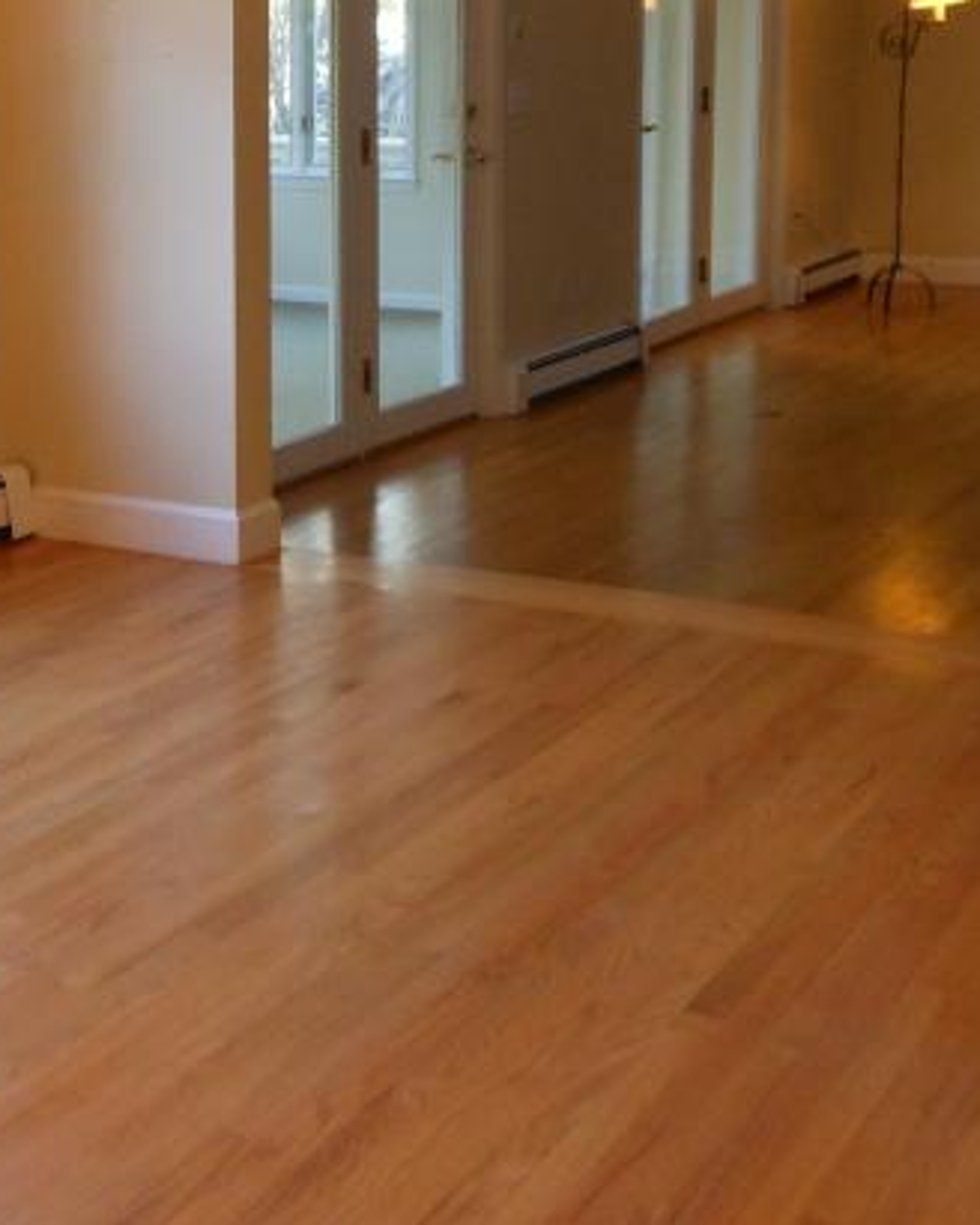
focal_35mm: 61
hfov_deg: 24.3
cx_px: 102
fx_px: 2212
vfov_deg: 30.3
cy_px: 278
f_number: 3.2
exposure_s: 1/30
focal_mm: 4.5
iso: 250
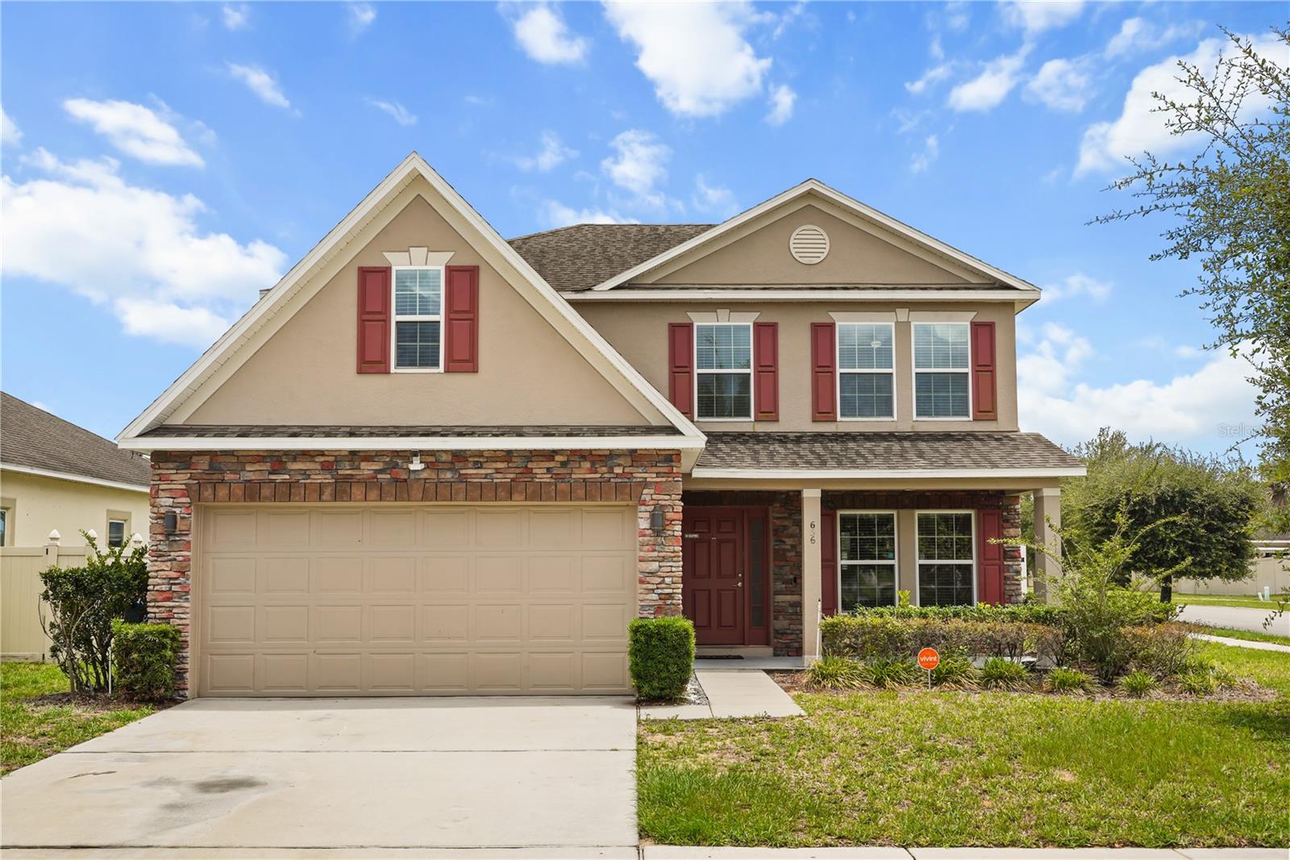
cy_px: 430
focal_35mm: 35
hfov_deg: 54.4
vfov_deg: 37.8
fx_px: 1254
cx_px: 645
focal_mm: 35
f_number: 16
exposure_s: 1/80
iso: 125
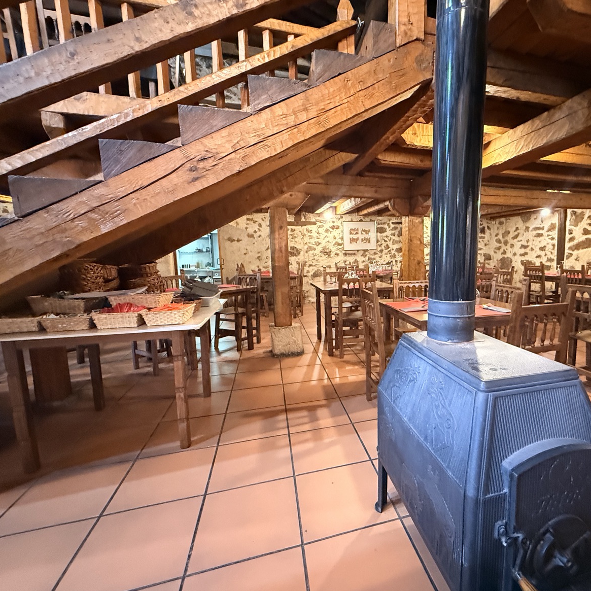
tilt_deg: -6.0
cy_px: 296
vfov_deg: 84.0
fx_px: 328
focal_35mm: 17
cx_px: 372
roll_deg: +0.0
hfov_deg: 82.3
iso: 1000
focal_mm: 2.22
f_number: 2.2
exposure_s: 1/50
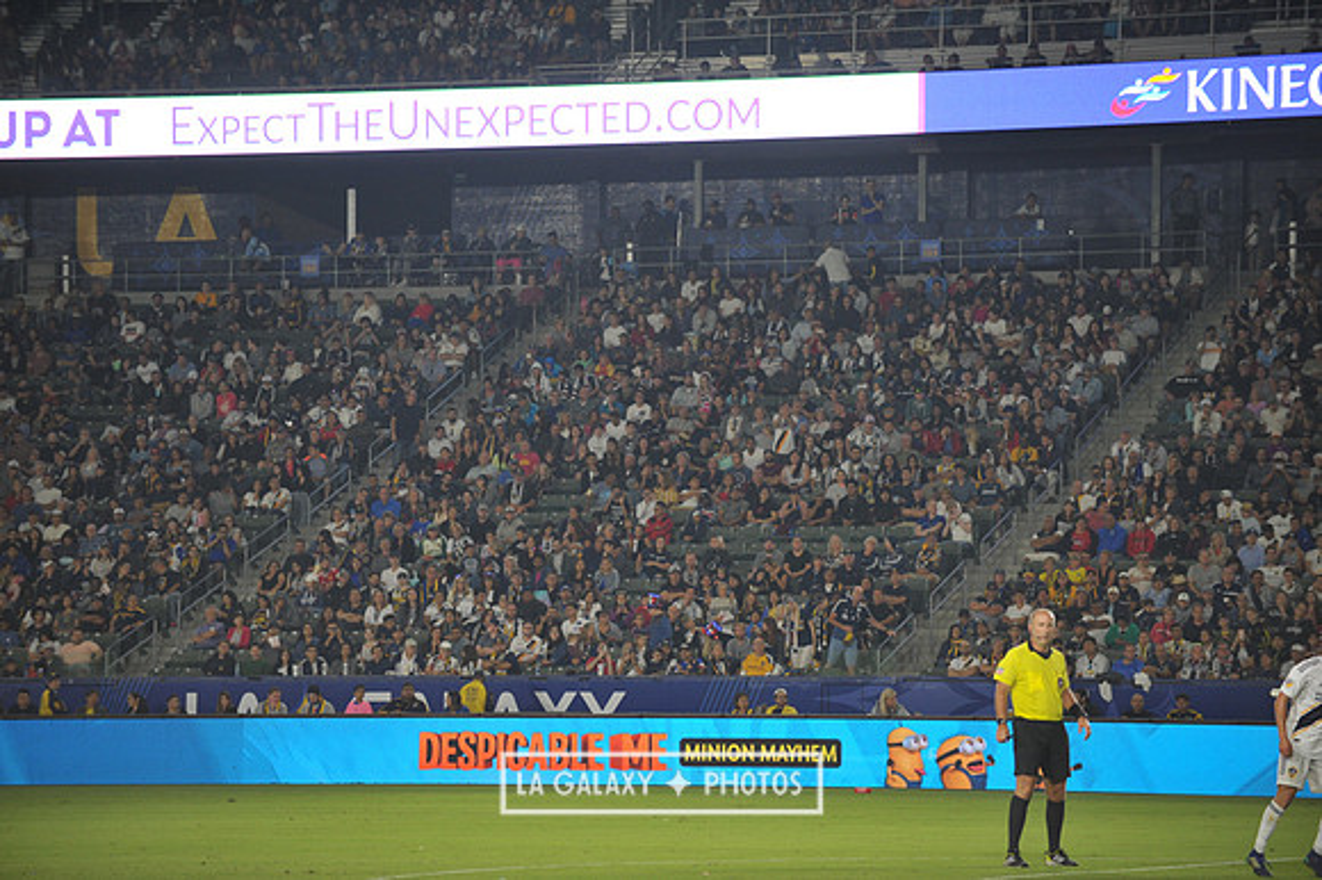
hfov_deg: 12.8
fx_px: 5872
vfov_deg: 8.6
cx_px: 661
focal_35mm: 160
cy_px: 440
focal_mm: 160
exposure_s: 1/800
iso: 1250
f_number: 2.8
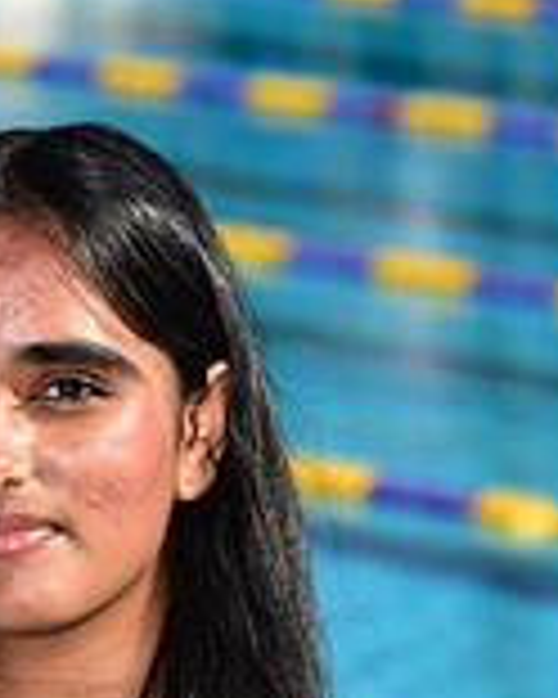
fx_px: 9413
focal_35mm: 456
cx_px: 128
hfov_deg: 3.4
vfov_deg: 4.2
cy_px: 1063
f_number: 7.1
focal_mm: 130
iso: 64
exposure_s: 1/250
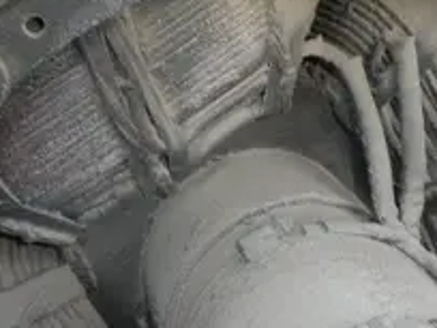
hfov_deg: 34.8
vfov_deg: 25.9
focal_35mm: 55
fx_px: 694
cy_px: 49
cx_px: 259
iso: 200
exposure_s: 1/30
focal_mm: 5
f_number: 3
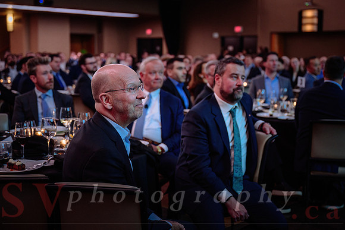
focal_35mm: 53
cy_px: 103
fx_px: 507
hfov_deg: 37.5
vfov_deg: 25.5
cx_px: 190
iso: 1600
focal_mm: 48
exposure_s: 1/50
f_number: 2.8
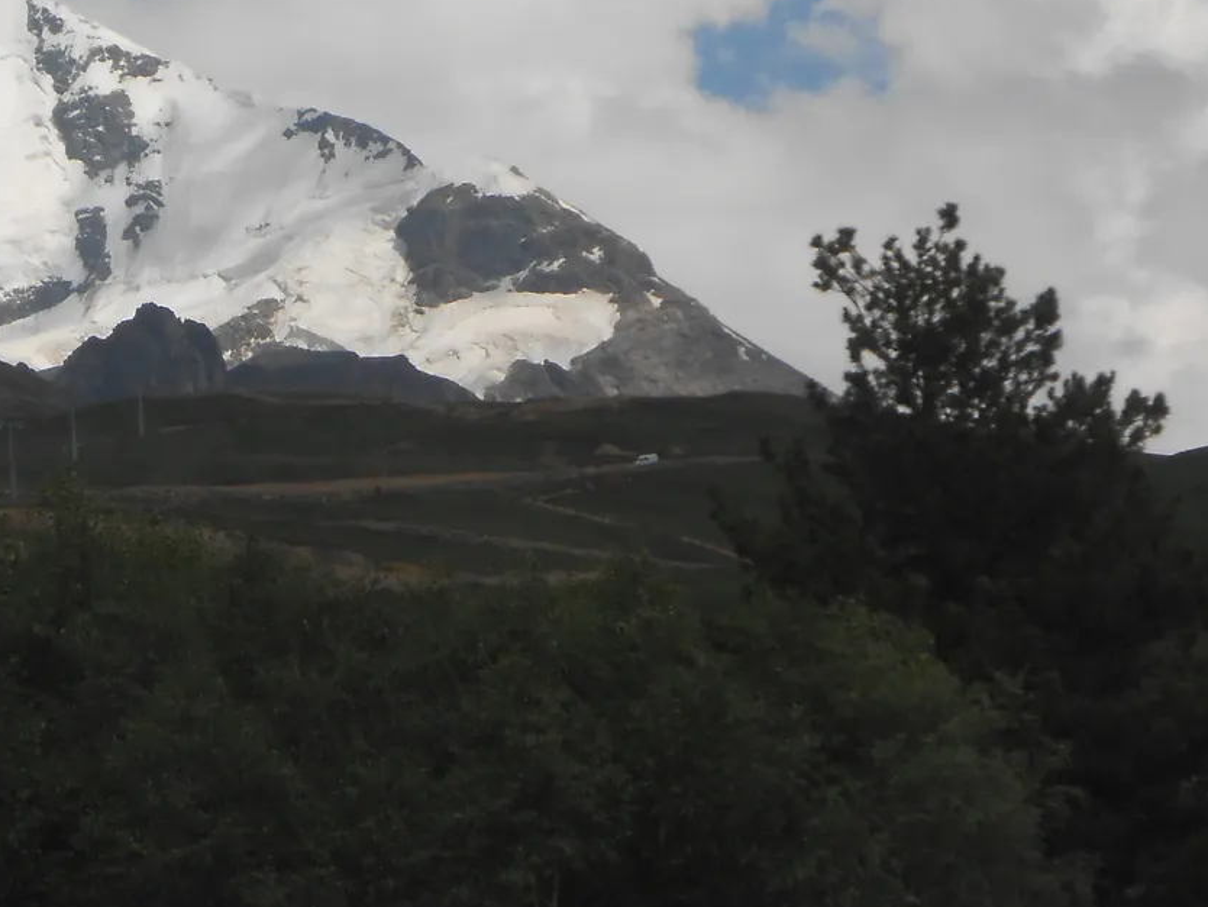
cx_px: 123
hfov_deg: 9.2
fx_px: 7470
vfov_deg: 6.9
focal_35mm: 214
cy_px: 245
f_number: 4.6
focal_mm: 16.5
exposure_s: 1/1250
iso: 80
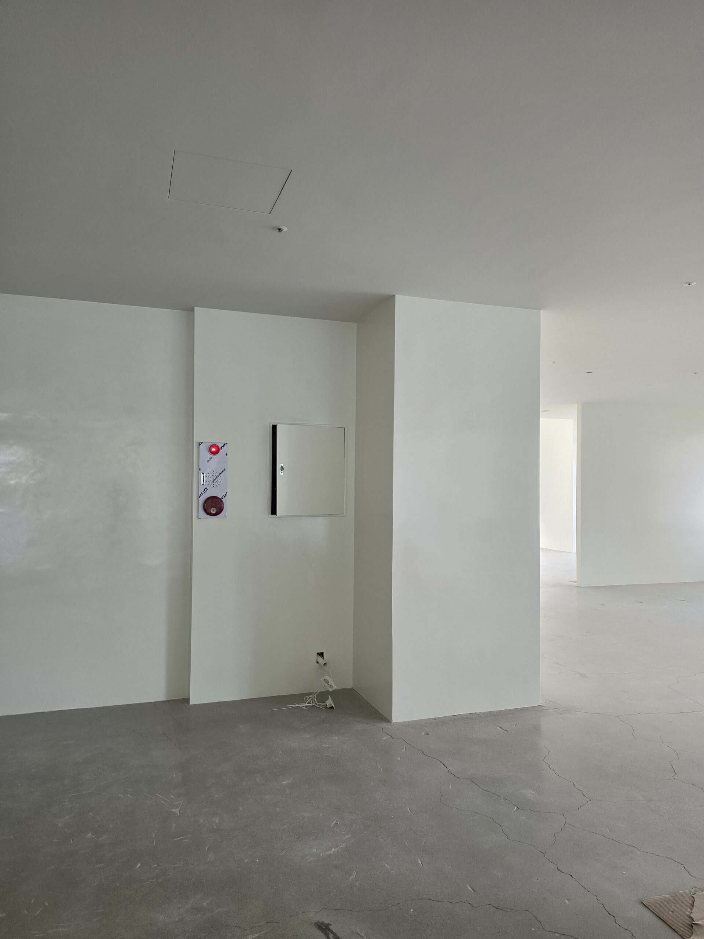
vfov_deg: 73.9
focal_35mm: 23
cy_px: 470
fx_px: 624
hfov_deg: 58.9
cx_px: 352
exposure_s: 1/120
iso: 125
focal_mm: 6.5
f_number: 1.4
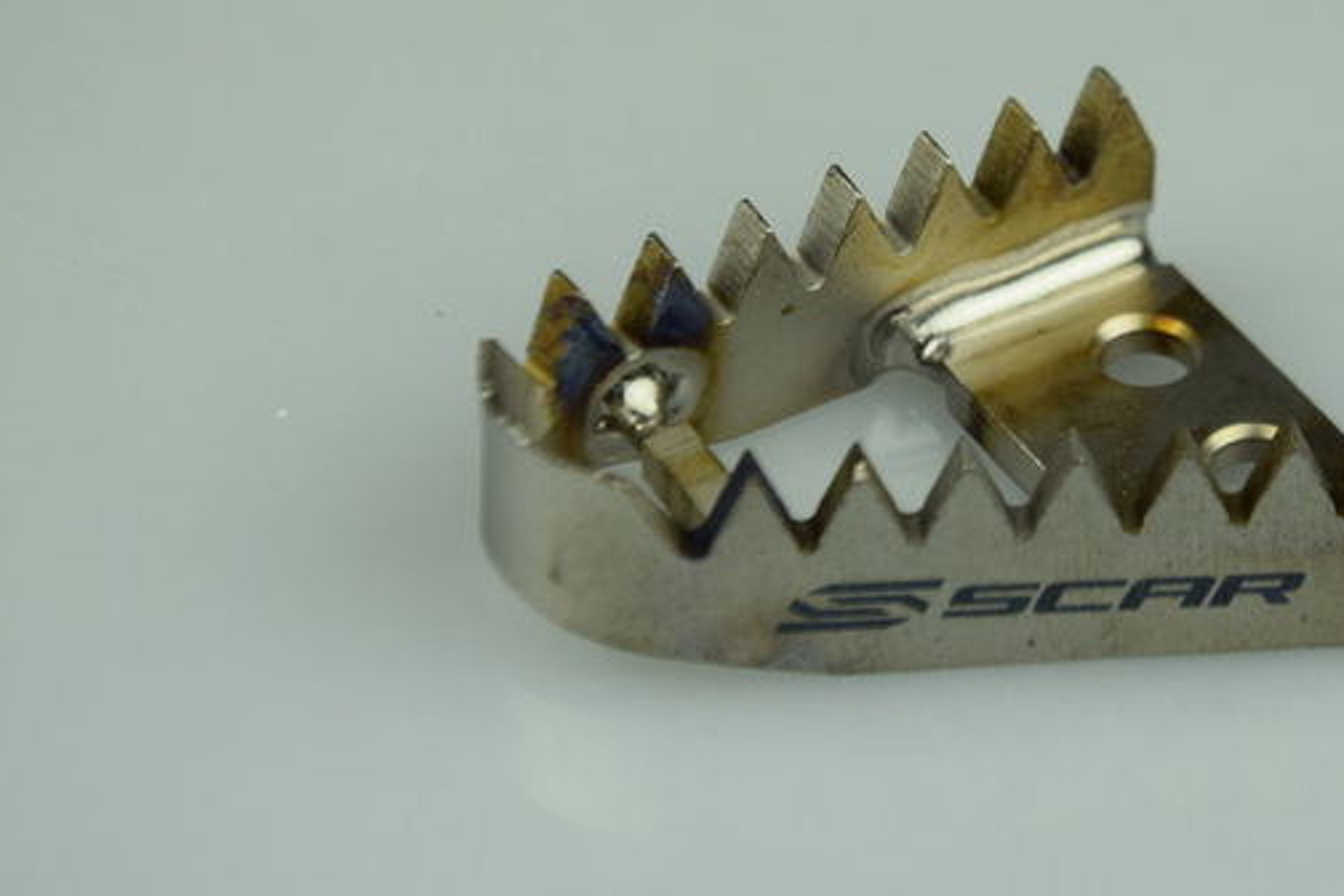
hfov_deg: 8.2
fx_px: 9325
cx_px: 995
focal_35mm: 250
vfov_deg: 5.5
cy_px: 412
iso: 360
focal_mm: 105
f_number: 8
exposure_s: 1/250
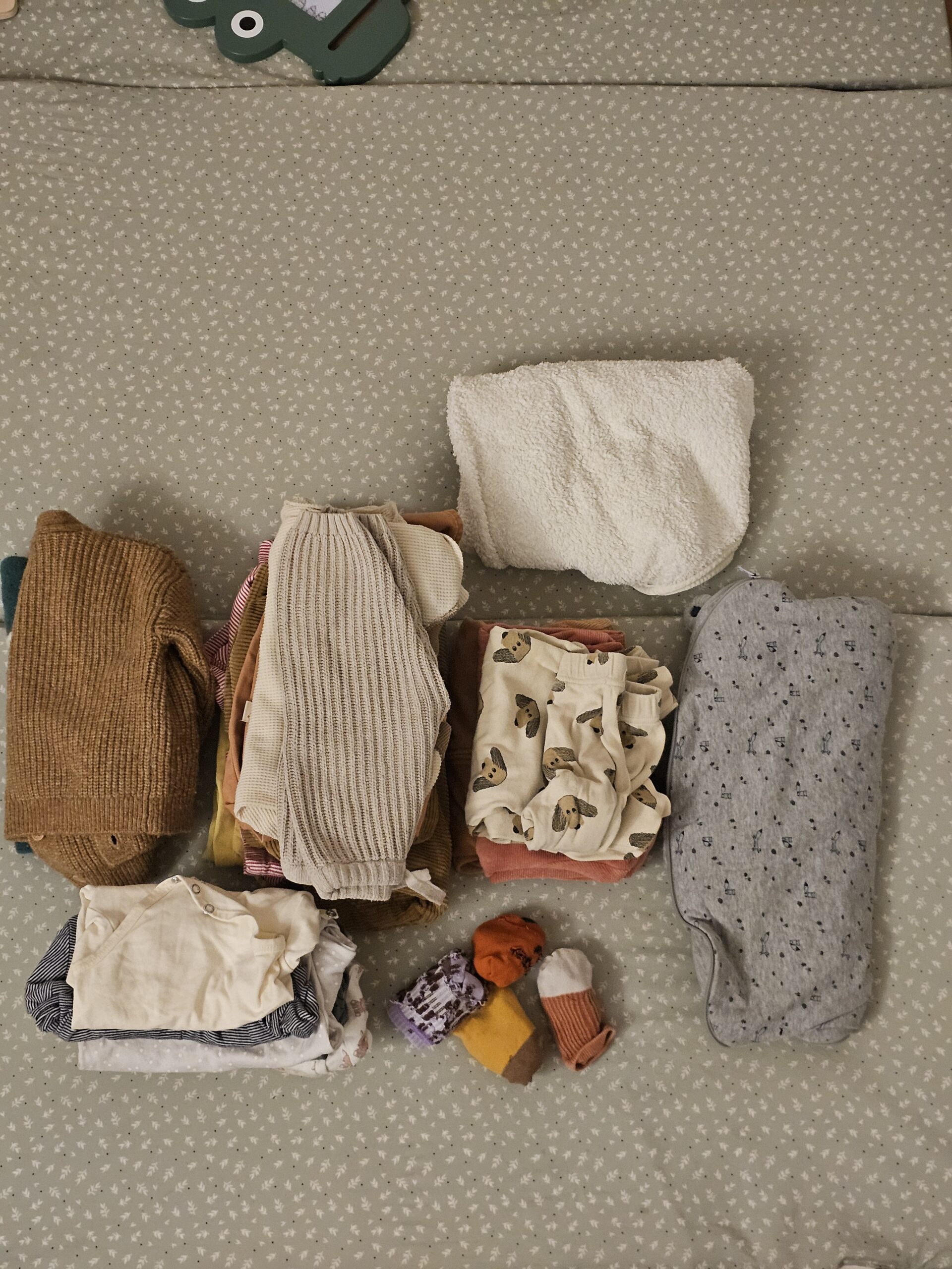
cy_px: 634
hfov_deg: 58.9
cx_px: 476
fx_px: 843
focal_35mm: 23
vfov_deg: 73.9
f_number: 1.7
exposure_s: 1/33
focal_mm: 6.3
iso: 640
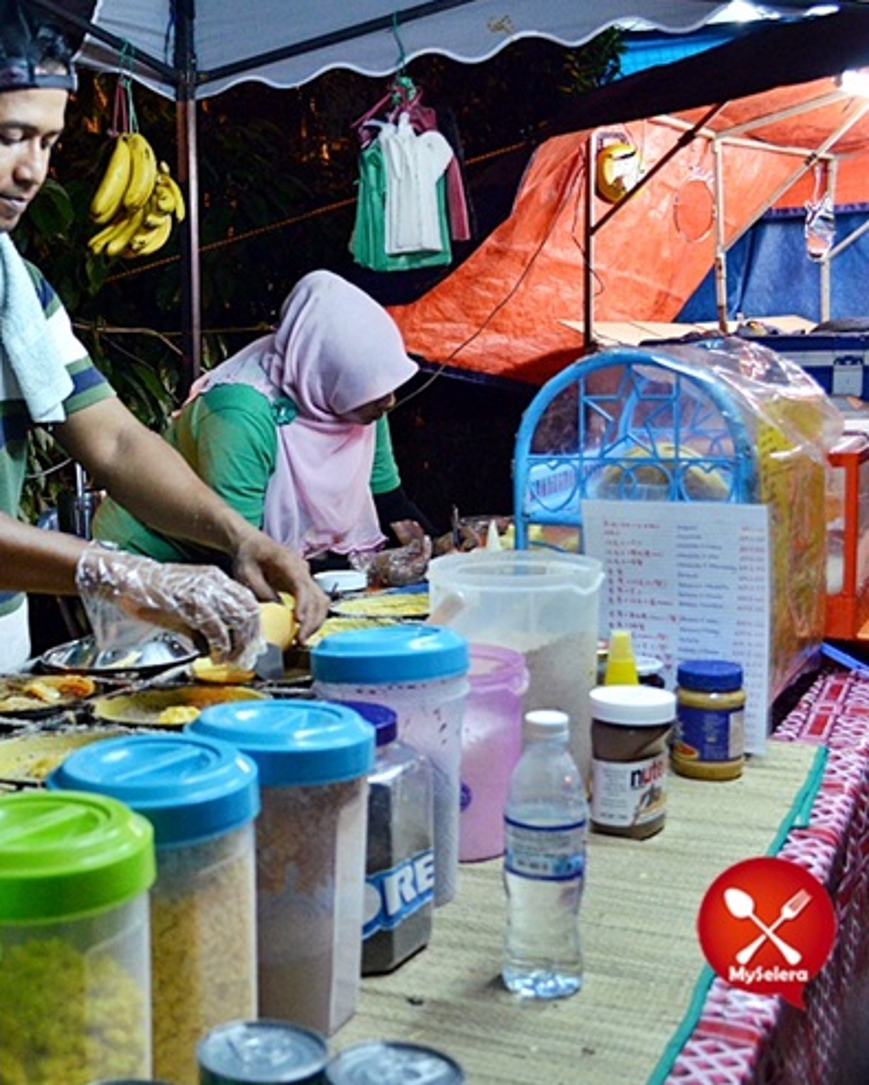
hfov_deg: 30.9
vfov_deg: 39.5
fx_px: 1510
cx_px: 117
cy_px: 542
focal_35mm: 47
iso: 1600
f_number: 3.8
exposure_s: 1/40
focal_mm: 22
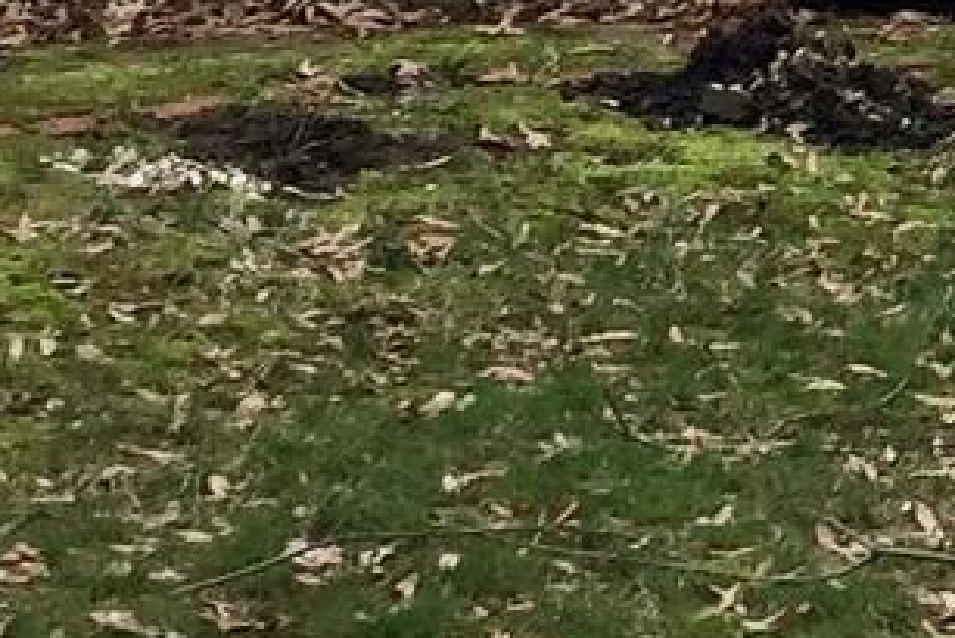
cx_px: 2081
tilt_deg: +7.2
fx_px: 5334
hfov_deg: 9.4
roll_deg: -1.5
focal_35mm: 201
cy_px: -977
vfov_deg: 6.5
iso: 32
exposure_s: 1/235
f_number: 2.2
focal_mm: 4.15
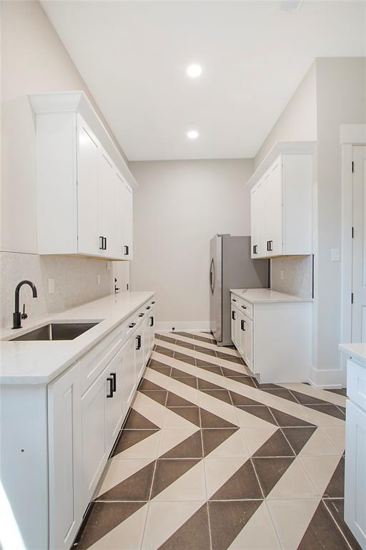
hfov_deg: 77.3
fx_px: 229
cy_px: 275
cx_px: 183
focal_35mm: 15
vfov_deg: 100.4
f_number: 7.1
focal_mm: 10
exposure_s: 1/6
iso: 100
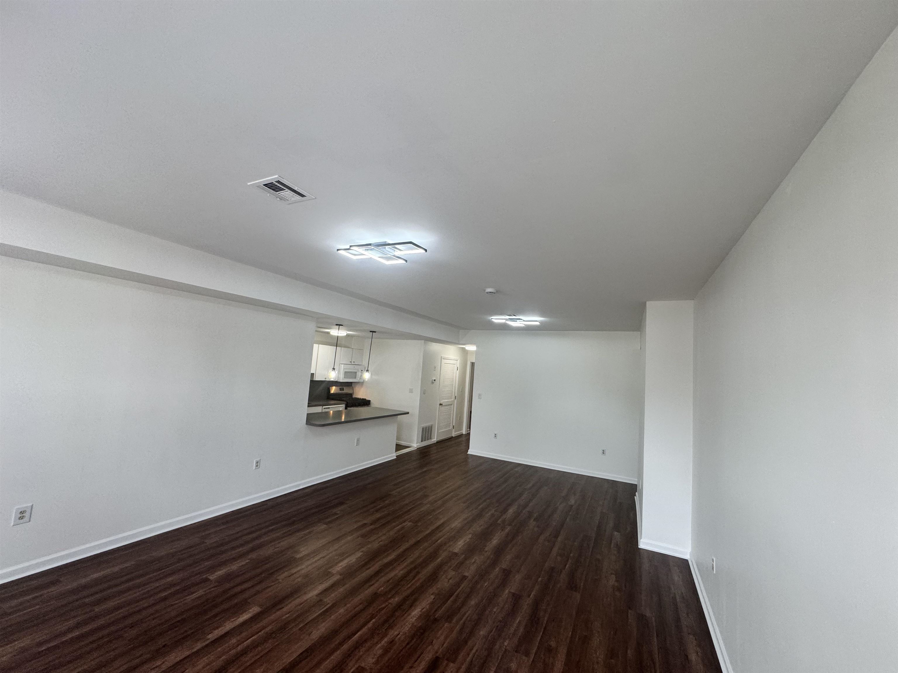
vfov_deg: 85.7
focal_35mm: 14
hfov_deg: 102.1
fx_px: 363
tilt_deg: +5.4
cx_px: 449
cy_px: 336
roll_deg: -3.5
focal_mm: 2.22
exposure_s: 1/120
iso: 160
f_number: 2.2
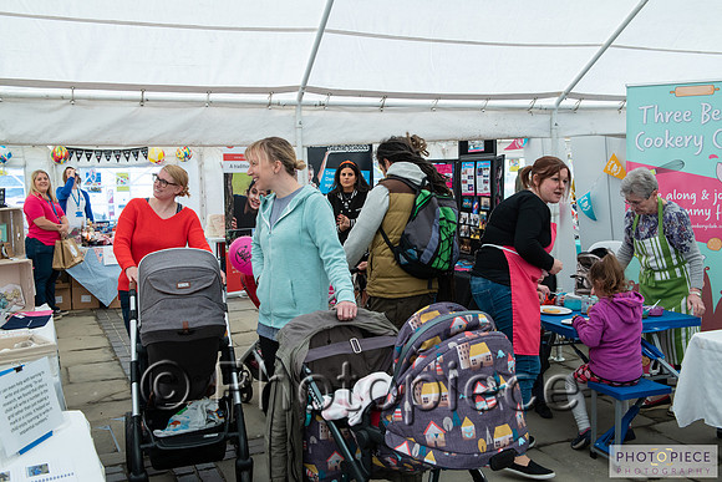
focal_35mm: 36
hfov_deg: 53.1
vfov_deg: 36.9
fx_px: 722
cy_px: 241
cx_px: 361
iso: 560
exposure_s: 1/160
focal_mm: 36
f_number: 6.3
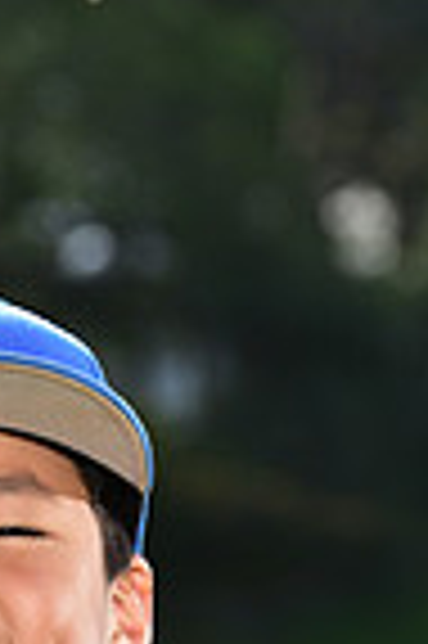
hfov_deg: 3.1
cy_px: 1036
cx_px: -65
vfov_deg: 4.6
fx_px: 7990
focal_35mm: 447
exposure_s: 1/250
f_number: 5
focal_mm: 110
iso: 80
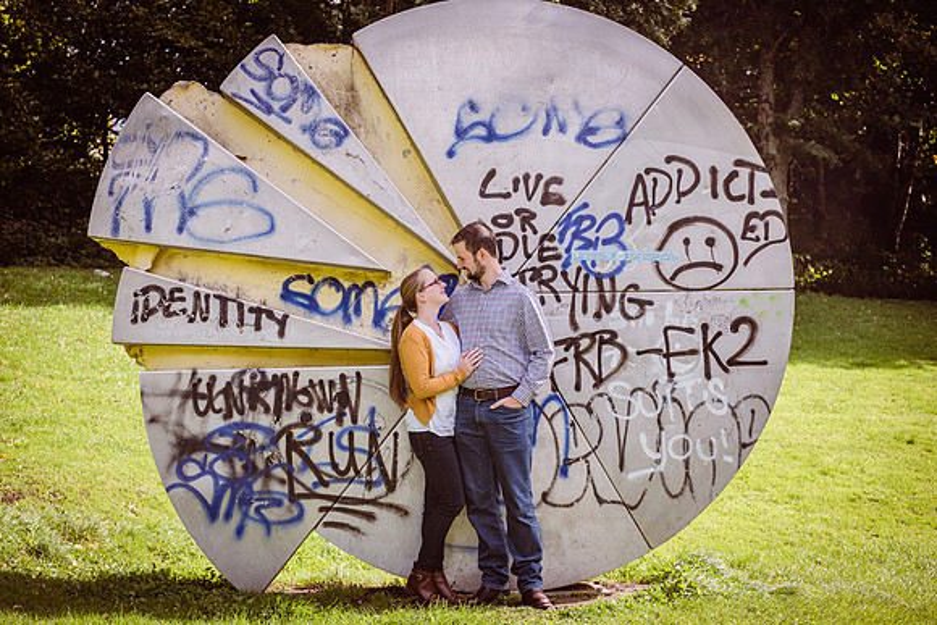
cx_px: 474
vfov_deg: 21.6
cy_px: 314
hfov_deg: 31.9
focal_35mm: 63
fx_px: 1640
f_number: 5.6
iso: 400
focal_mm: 62
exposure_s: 1/500
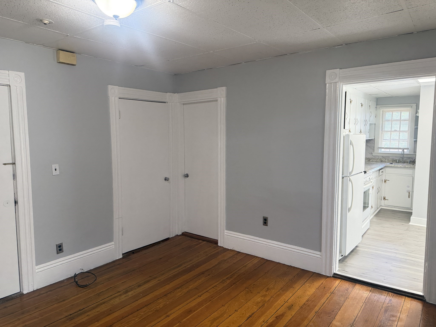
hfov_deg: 71.6
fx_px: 302
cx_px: 218
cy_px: 164
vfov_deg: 56.8
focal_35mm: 24
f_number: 1.78
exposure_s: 1/120
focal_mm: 6.76
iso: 160
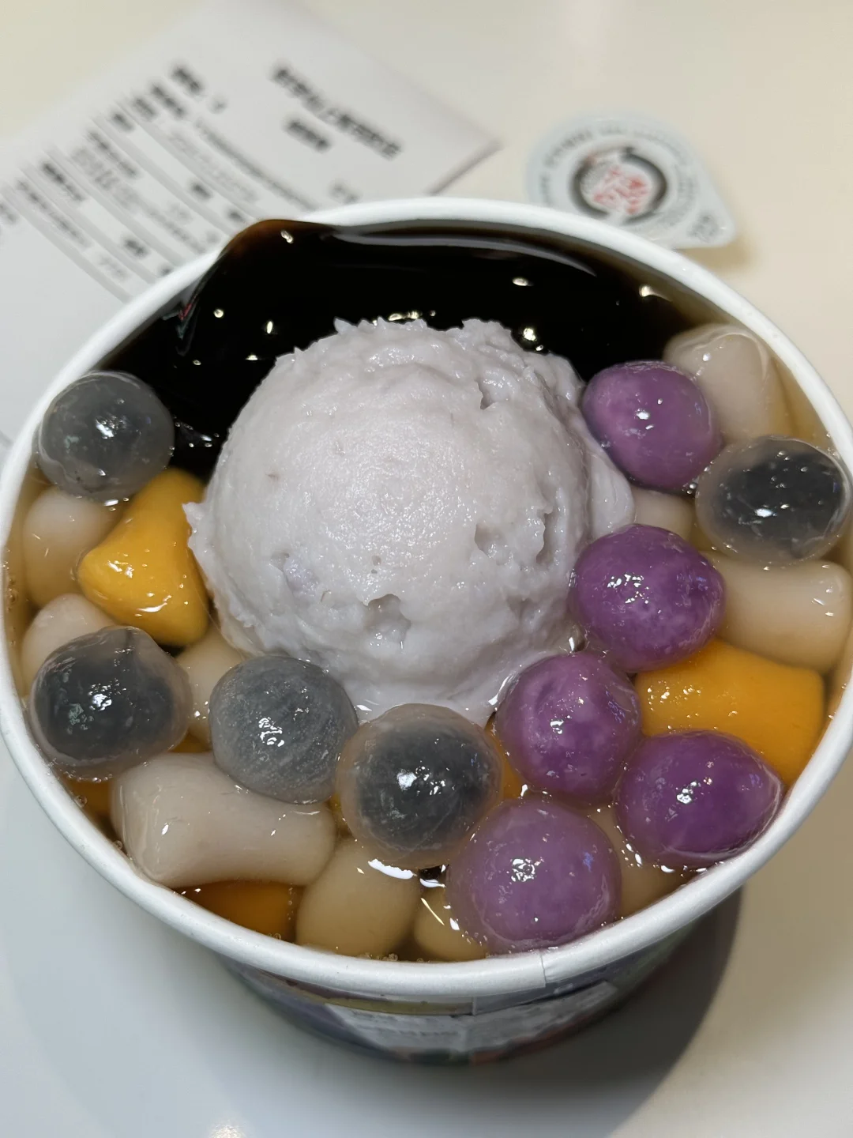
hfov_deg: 30.3
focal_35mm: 48
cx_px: 426
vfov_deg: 39.7
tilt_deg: -61.1
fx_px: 1577
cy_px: 569
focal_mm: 6.76
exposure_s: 1/100
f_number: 1.78
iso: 64
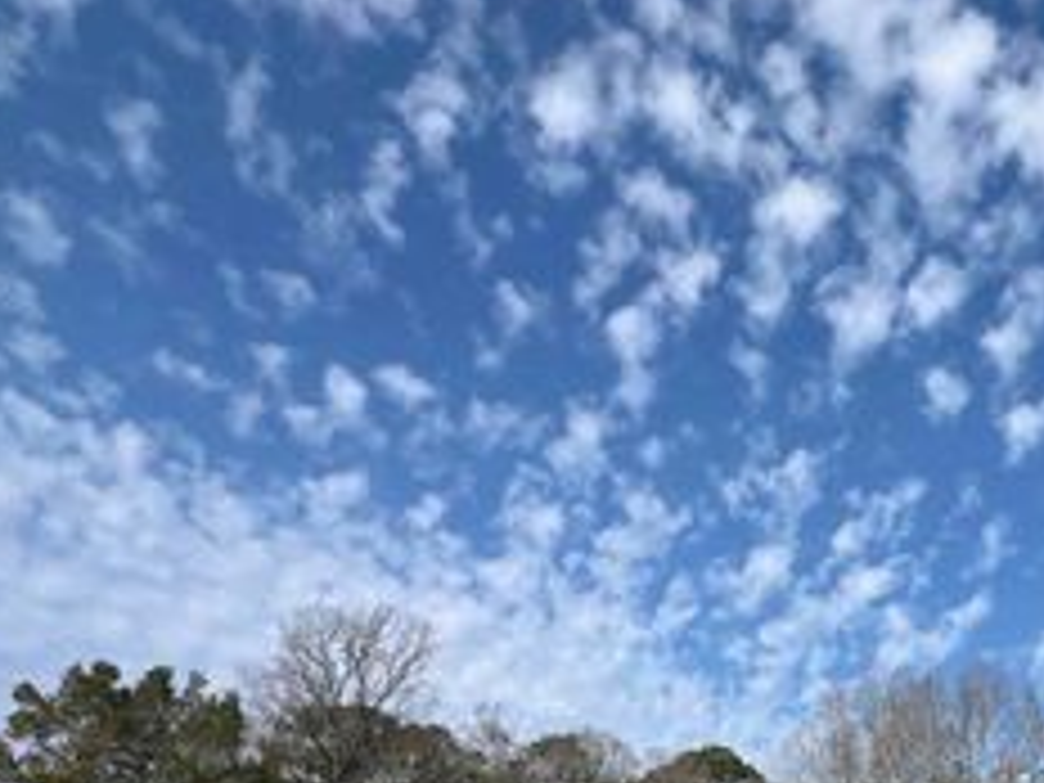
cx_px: 810
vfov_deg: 41.5
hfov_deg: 59.3
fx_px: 844
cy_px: 826
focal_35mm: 28
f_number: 1.8
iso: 32
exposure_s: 1/2273
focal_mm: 1.57
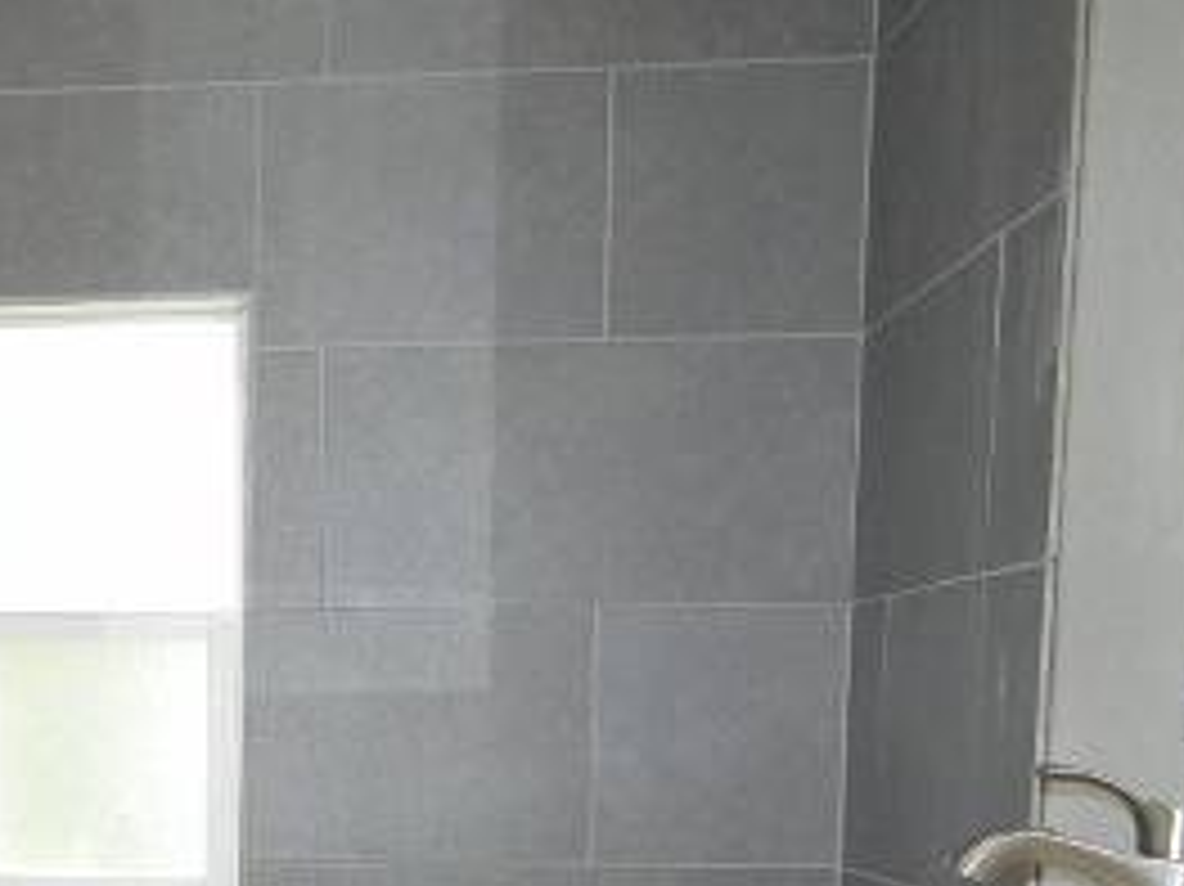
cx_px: -45
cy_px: 994
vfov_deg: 19.3
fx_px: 2496
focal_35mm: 73
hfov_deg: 25.2
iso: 200
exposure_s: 1/30
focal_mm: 5.4
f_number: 3.5
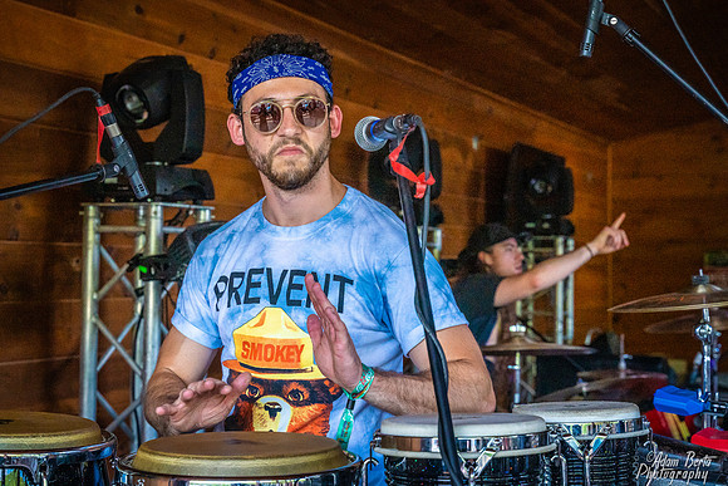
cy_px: 243
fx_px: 1133
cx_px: 364
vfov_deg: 24.2
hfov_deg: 35.6
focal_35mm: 56
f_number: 5.6
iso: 5000
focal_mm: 56
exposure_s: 1/1600
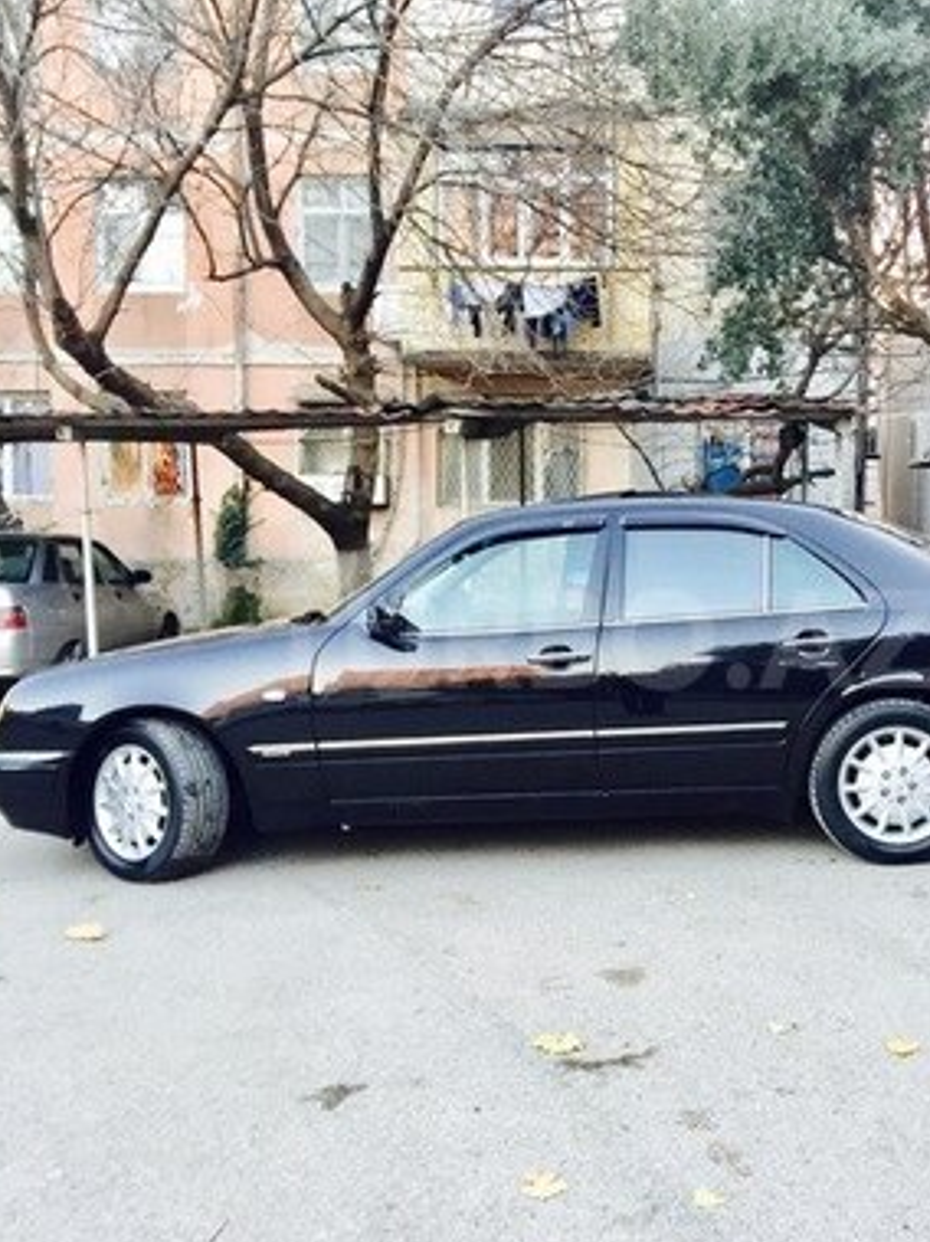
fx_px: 1362
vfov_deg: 49.0
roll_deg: -1.0
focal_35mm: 38
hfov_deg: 37.4
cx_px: 599
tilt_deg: -5.8
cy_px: 639
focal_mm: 4.15
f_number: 2.2
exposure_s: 1/33
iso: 80
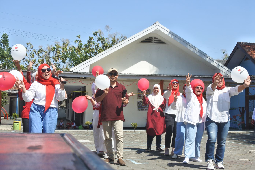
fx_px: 404
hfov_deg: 35.1
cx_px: 128
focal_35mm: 57
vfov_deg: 23.8
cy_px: 85
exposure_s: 1/320
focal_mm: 21.4
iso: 160
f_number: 7.1
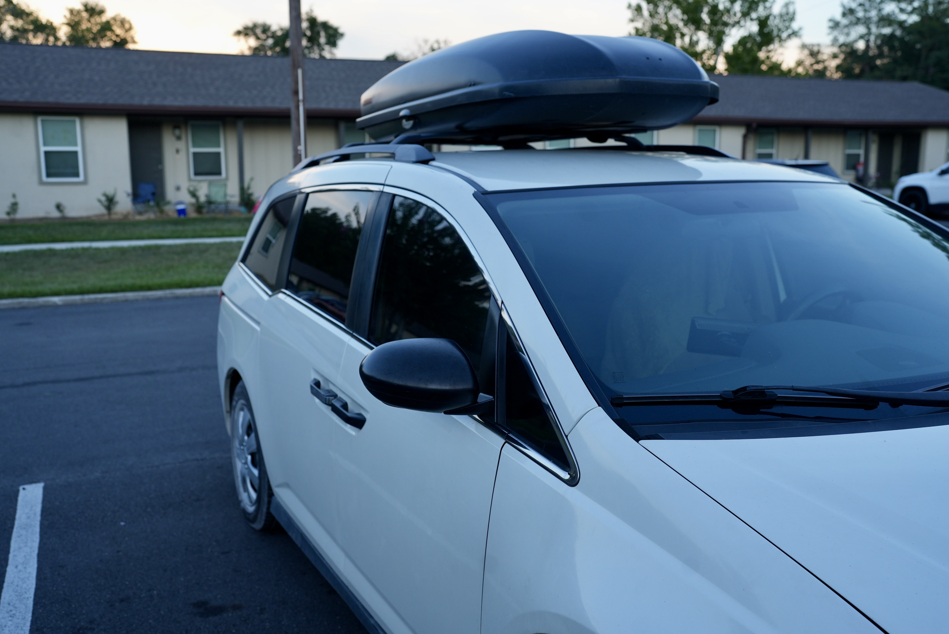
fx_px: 923
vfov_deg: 37.9
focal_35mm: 35
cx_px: 474
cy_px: 317
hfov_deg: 54.4
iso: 250
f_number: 4
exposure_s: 1/160
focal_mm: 35
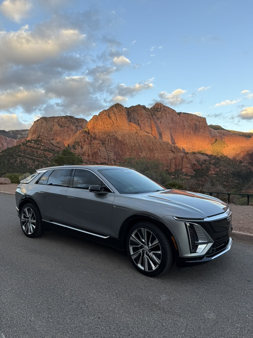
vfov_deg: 71.6
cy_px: 169
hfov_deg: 56.8
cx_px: 126
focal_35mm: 24
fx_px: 234
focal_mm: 6.76
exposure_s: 1/453
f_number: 1.78
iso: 80
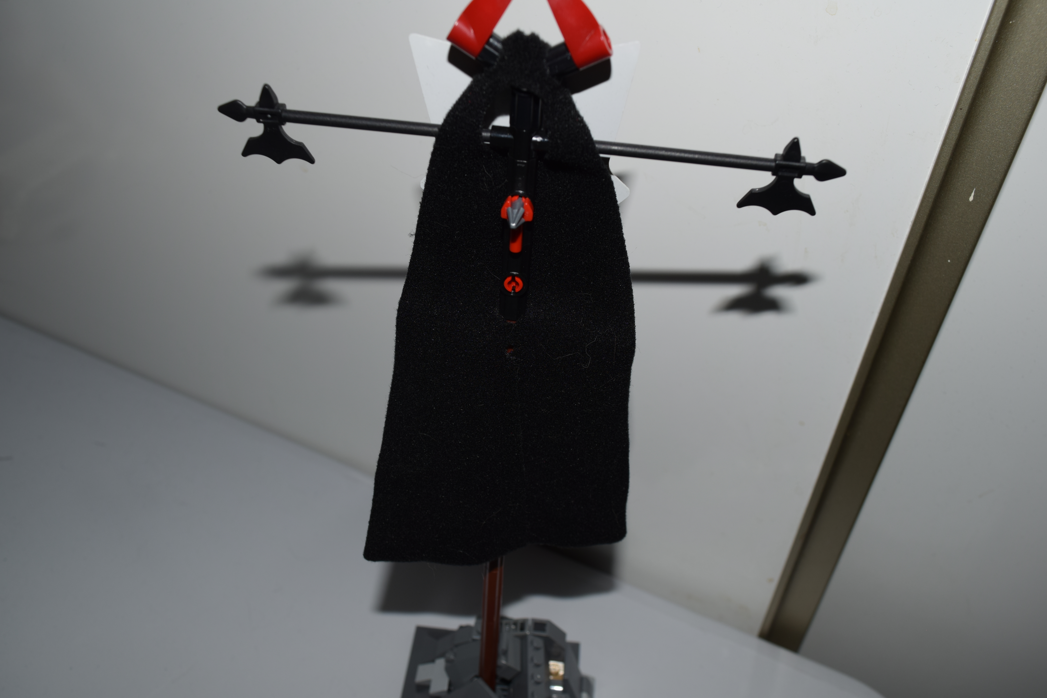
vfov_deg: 41.7
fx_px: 916
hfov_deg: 59.5
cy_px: 349
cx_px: 524
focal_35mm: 32
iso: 100
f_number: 8
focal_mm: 21
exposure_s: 1/60
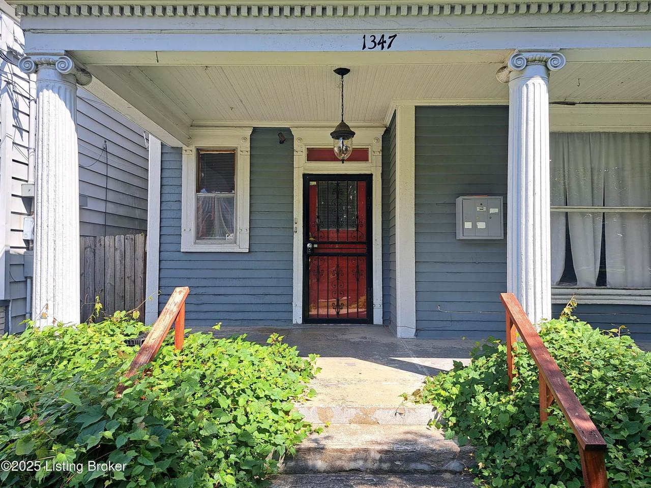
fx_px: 451
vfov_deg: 56.8
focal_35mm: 24
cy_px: 244
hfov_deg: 71.6
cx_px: 326
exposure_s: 1/404
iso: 50
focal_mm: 5.23
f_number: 1.8
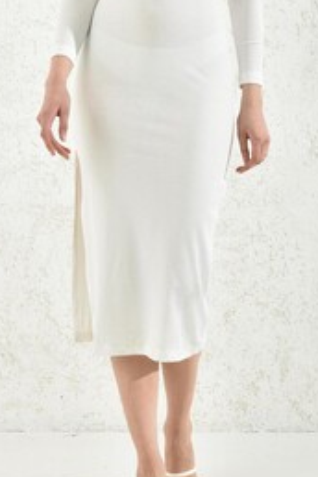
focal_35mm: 115
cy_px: 96
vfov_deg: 17.6
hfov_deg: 11.9
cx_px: 159
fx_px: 1524
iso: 100
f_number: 7.1
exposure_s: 1/160
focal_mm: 55
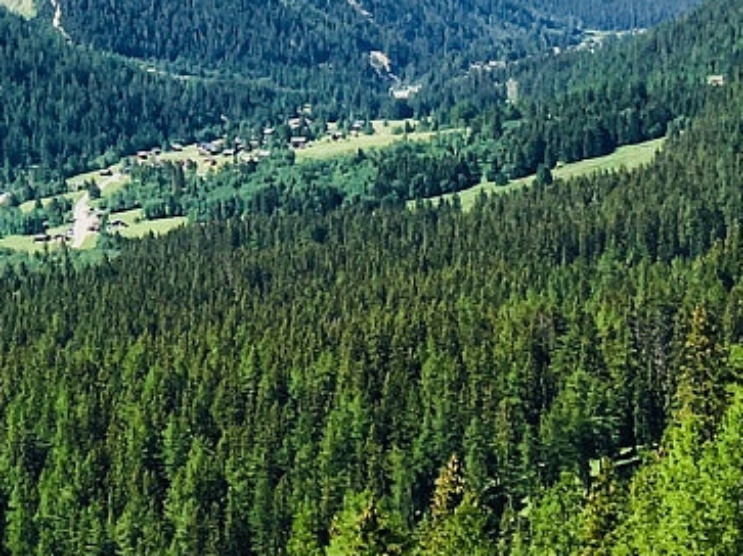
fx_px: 2746
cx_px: -176
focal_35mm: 128
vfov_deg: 11.1
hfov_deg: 14.8
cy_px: -272
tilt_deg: -2.0
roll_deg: +2.7
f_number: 2.2
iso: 25
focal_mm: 4.15
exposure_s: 1/1040
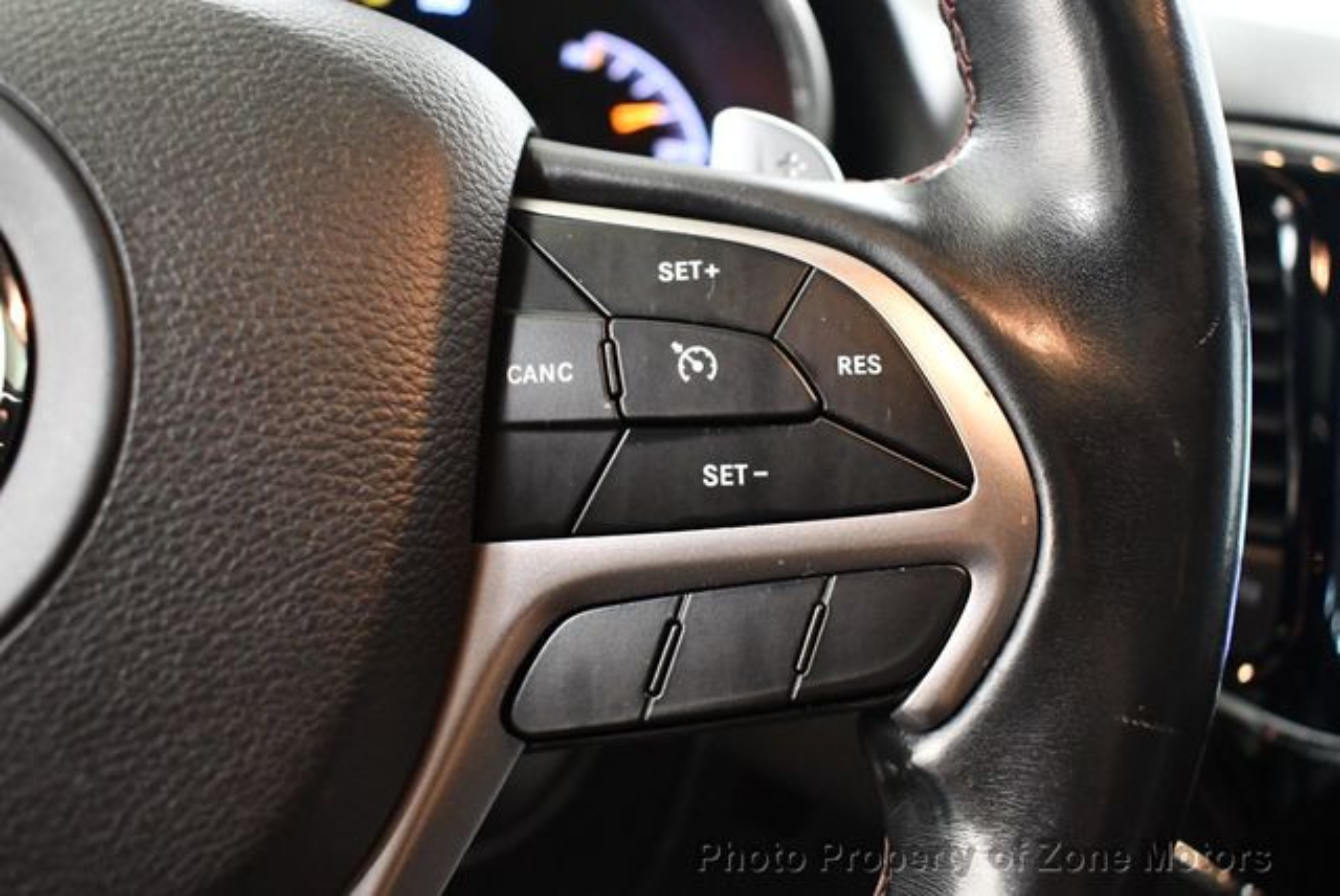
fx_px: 1341
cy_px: 448
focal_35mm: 36
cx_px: 670
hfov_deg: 53.1
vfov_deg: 36.9
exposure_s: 1/60
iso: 3600
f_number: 3.5
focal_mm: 18
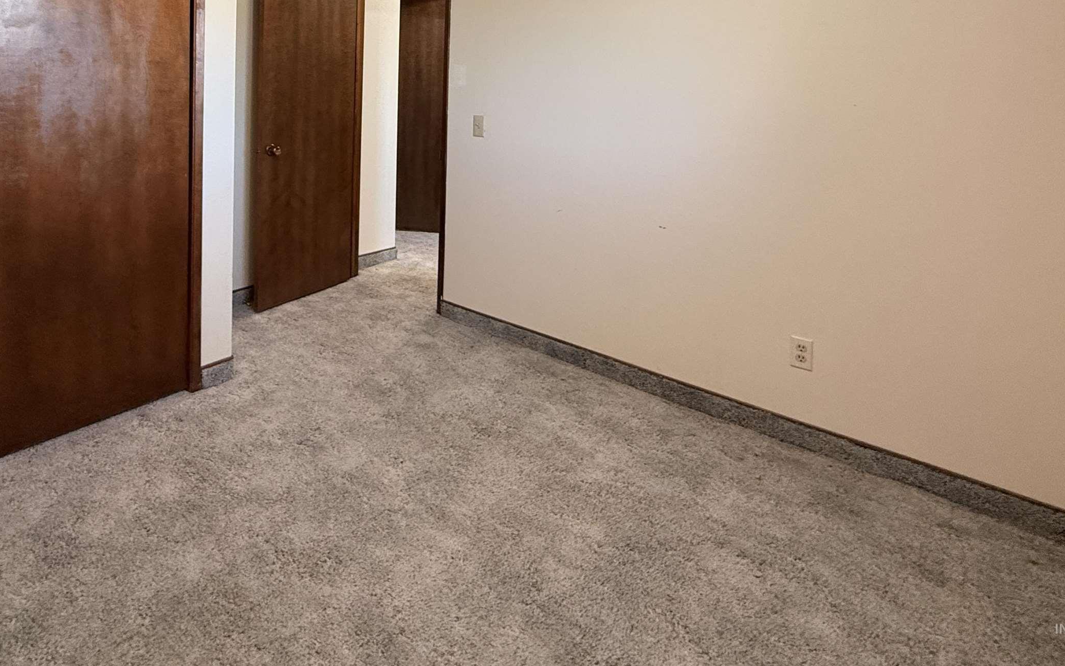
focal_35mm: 22
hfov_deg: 77.9
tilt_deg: -0.3
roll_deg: -1.4
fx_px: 639
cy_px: 90
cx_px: 384
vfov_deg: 50.1
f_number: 2.2
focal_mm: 2.22
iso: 250
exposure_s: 1/60
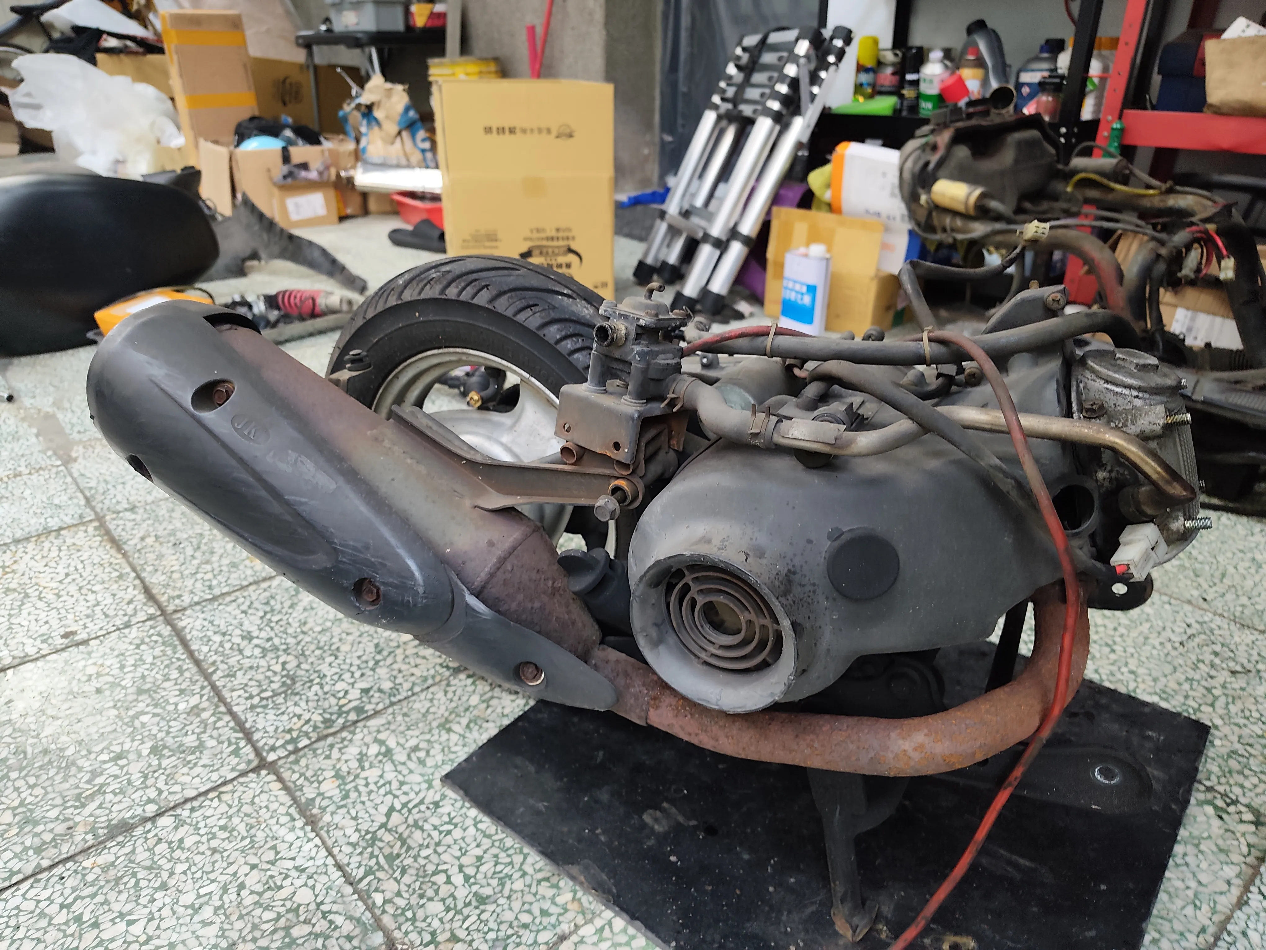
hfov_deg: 73.9
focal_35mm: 23
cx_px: 633
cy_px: 475
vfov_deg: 58.9
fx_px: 841
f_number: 1.7
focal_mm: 6.07
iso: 320
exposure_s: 1/60
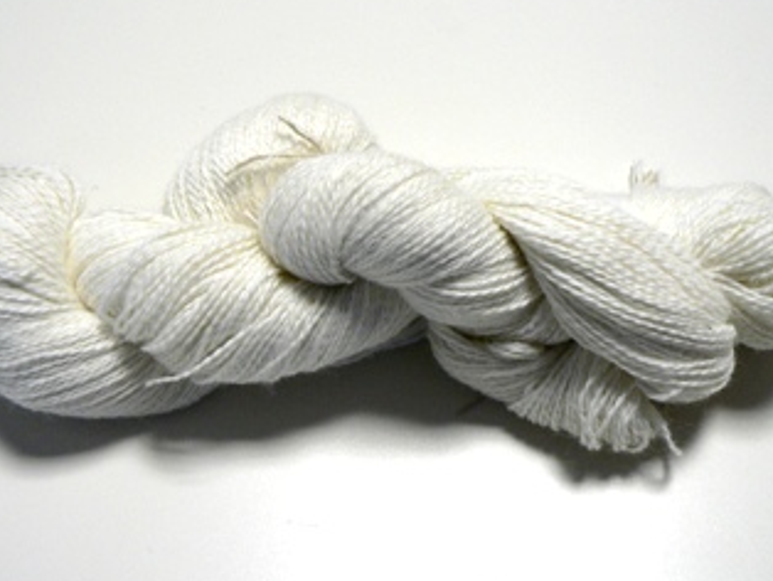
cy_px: 278
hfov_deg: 42.9
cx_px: 354
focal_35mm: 44
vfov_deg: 32.9
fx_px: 983
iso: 150
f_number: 2.8
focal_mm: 6
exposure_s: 1/30
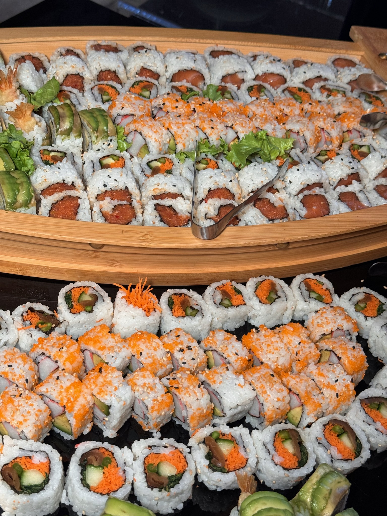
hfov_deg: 30.3
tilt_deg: -45.5
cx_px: 194
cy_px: 258
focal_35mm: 48
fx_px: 716
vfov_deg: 39.7
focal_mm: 6.76
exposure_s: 1/50
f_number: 1.78
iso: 200
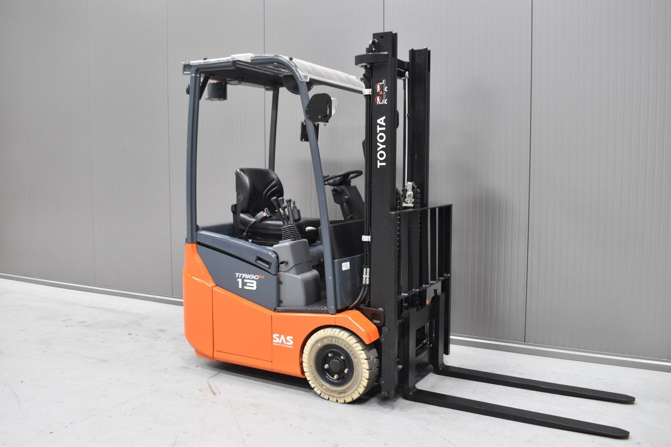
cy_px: 224
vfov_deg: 41.7
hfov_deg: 59.5
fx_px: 587
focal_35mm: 32
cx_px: 336
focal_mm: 21
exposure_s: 1/25
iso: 1600
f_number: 5
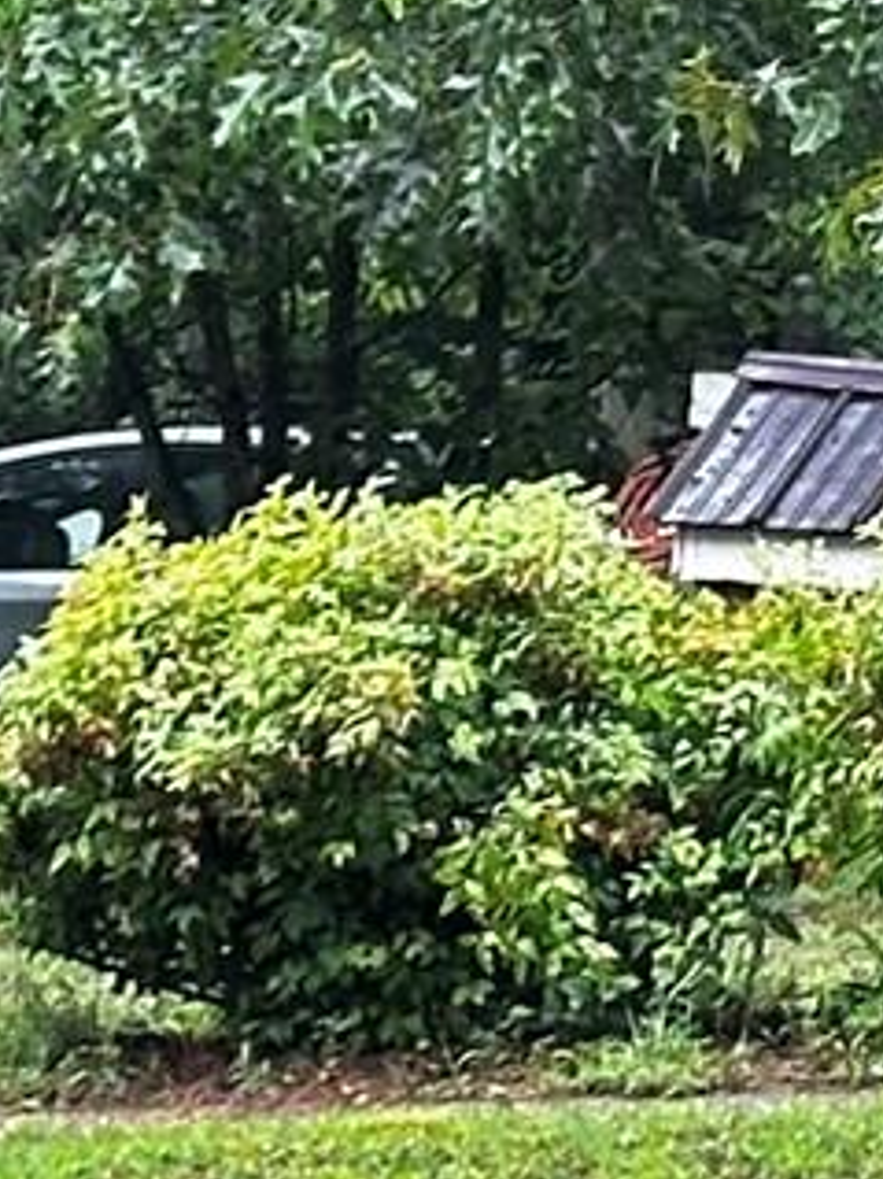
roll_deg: -0.8
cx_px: 3214
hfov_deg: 4.5
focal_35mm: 308
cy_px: -118
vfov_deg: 6.4
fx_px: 10482
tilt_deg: -0.4
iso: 80
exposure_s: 1/143
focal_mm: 6.86
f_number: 1.78
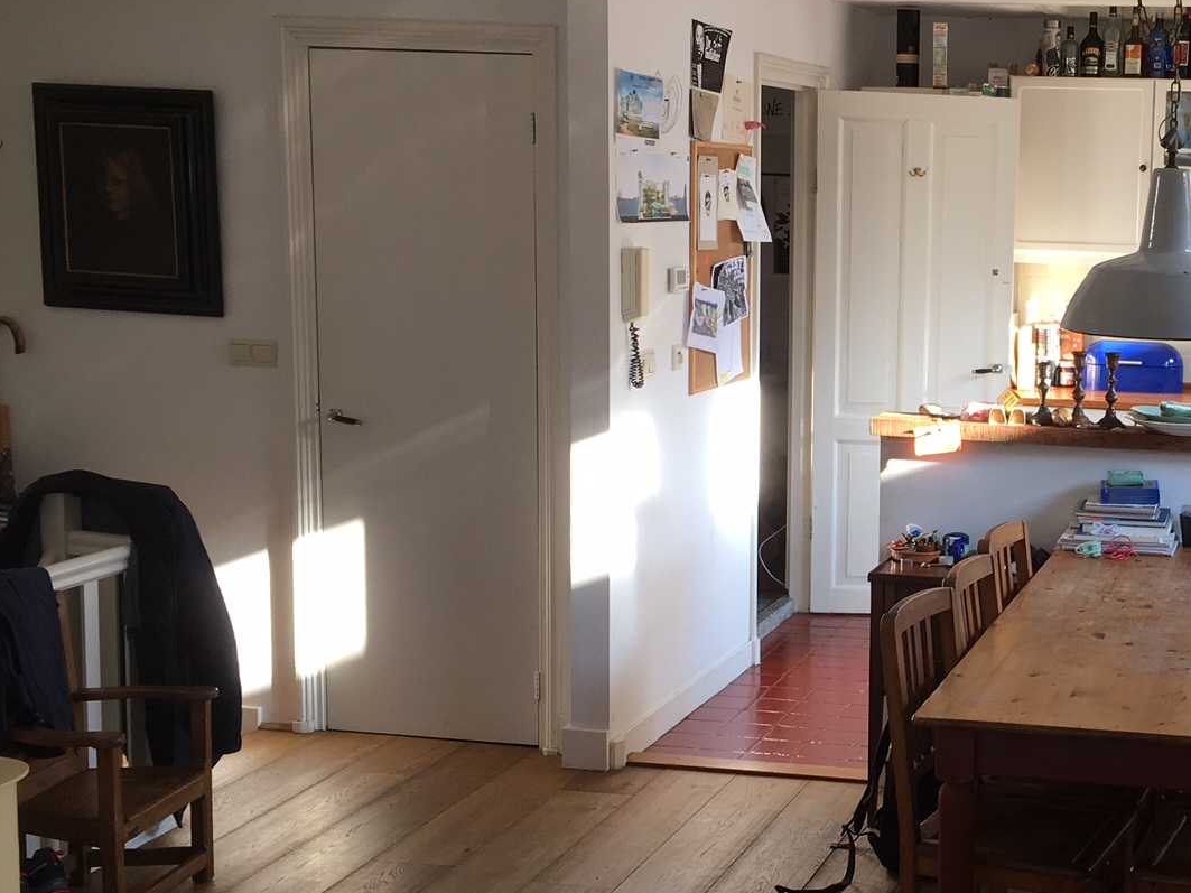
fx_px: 1892
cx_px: 1023
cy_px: 493
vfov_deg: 26.5
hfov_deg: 33.5
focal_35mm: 55
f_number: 2.2
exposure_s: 1/50
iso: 25
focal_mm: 4.15
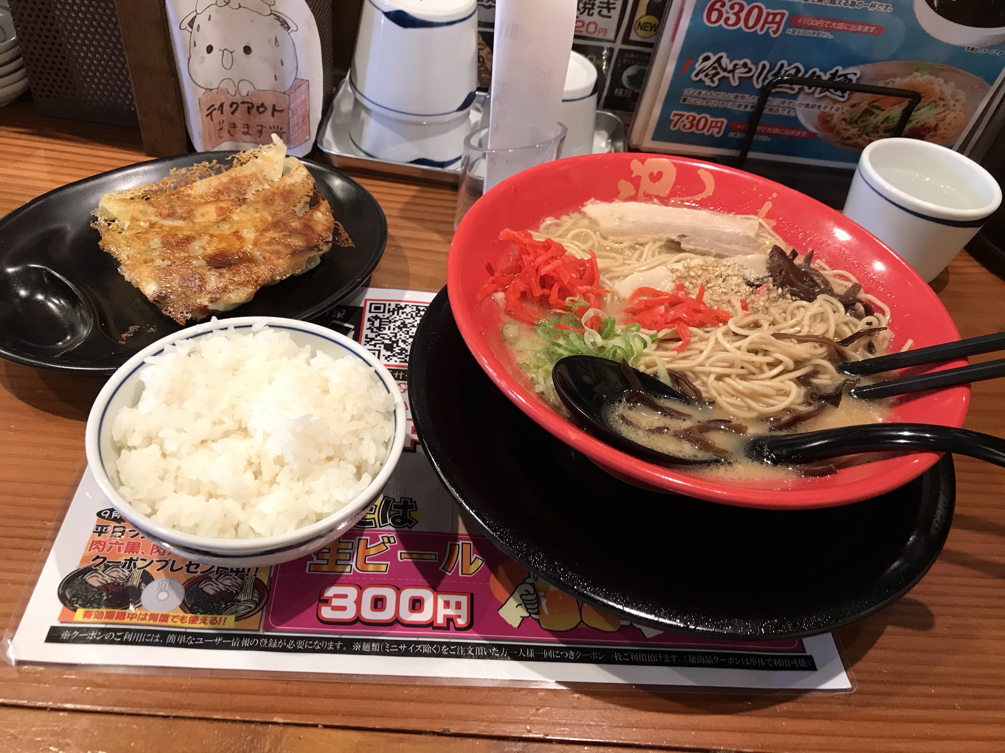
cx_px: 502
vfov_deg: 49.7
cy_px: 376
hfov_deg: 63.4
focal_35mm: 28
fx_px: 813
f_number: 1.8
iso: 40
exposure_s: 1/20
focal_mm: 3.99
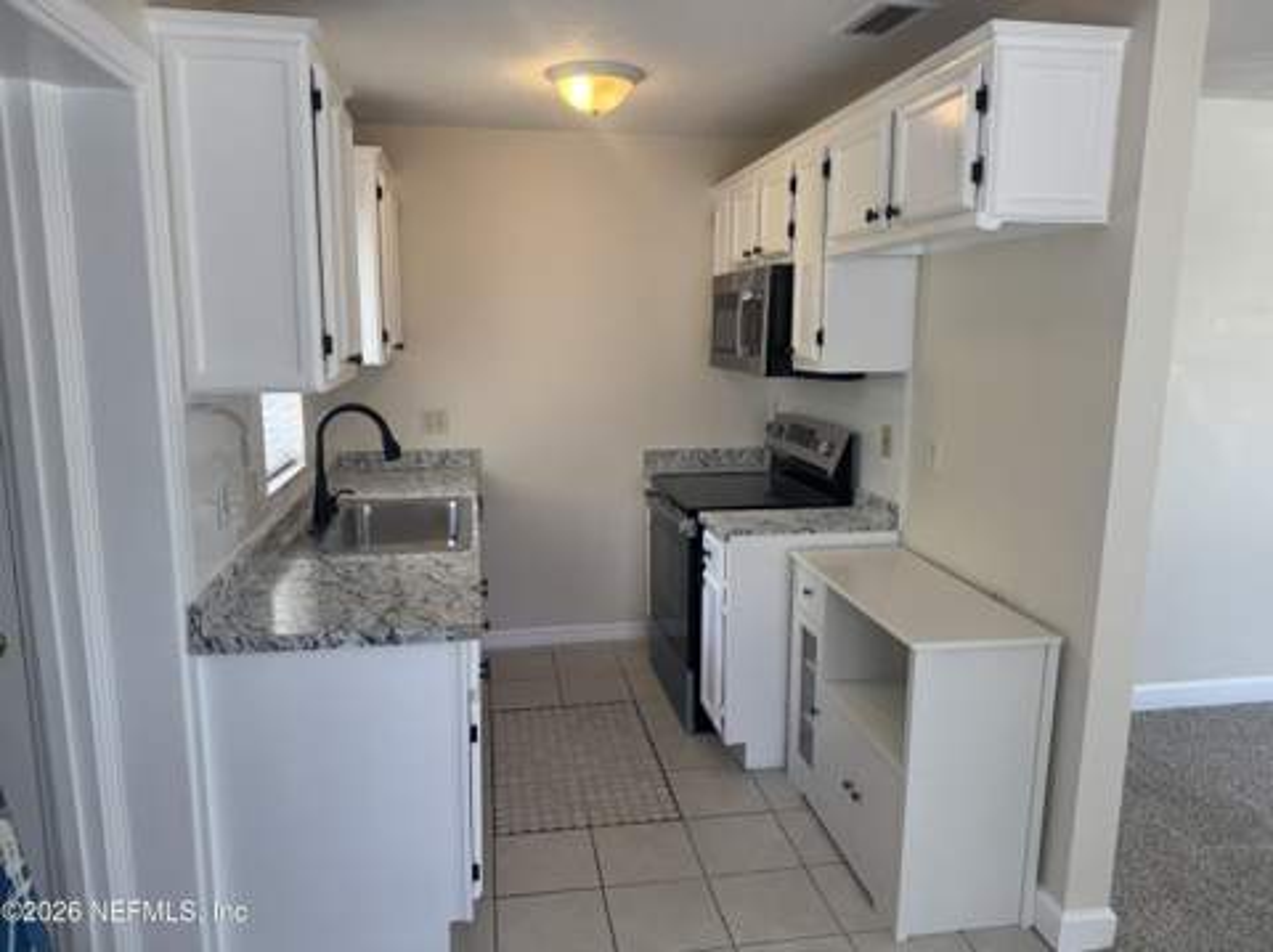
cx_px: 636
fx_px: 882
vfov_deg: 56.7
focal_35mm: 24
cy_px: 476
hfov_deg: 71.7
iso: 100
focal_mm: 6.76
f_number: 1.78
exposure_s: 1/120
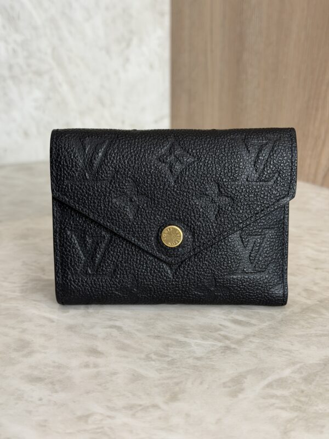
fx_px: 608
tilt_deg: -15.5
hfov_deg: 30.3
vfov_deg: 39.7
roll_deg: -1.0
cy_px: 220
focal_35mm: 48
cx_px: 164
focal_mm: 6.76
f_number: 1.78
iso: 64
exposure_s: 1/60
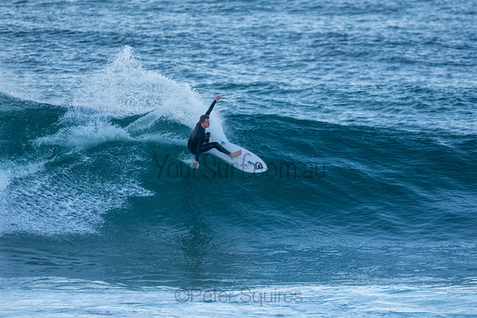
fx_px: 9939
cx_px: 238
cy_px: 159
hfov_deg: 2.7
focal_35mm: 750
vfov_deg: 1.8
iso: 1800
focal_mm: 500
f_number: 5.6
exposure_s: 1/1600
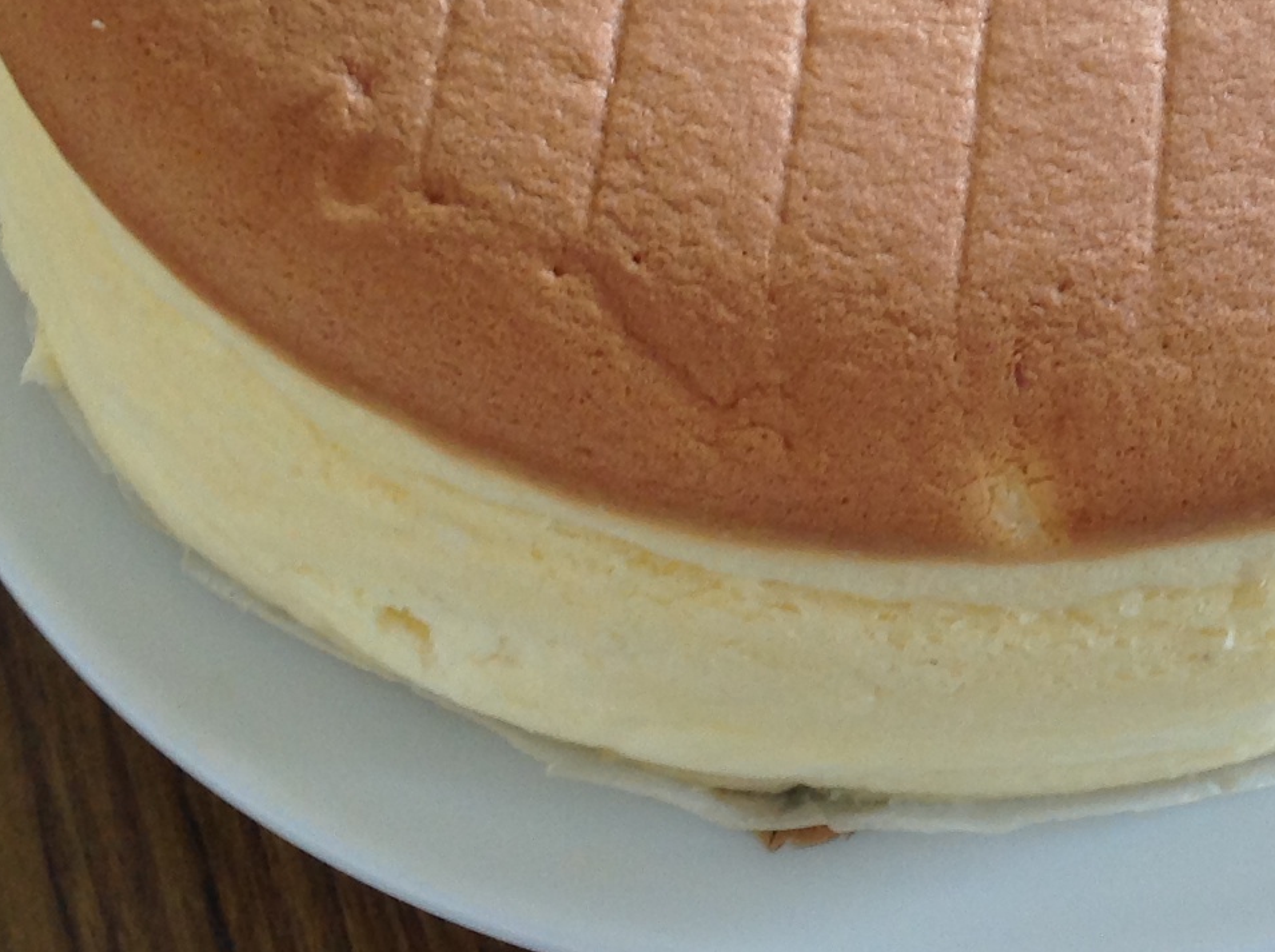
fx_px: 3493
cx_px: 1095
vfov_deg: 15.4
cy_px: 216
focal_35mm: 95
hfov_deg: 20.4
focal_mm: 4.28
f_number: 2.4
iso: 80
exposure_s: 1/15
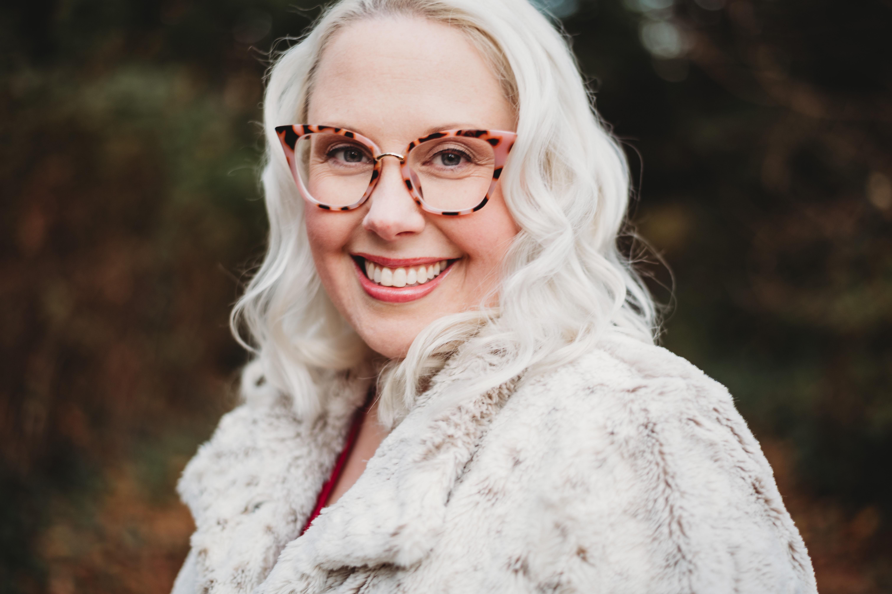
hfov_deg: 39.6
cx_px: 446
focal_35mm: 50
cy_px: 297
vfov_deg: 27.0
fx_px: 1238
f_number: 1.8
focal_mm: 50
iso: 250
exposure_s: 1/125
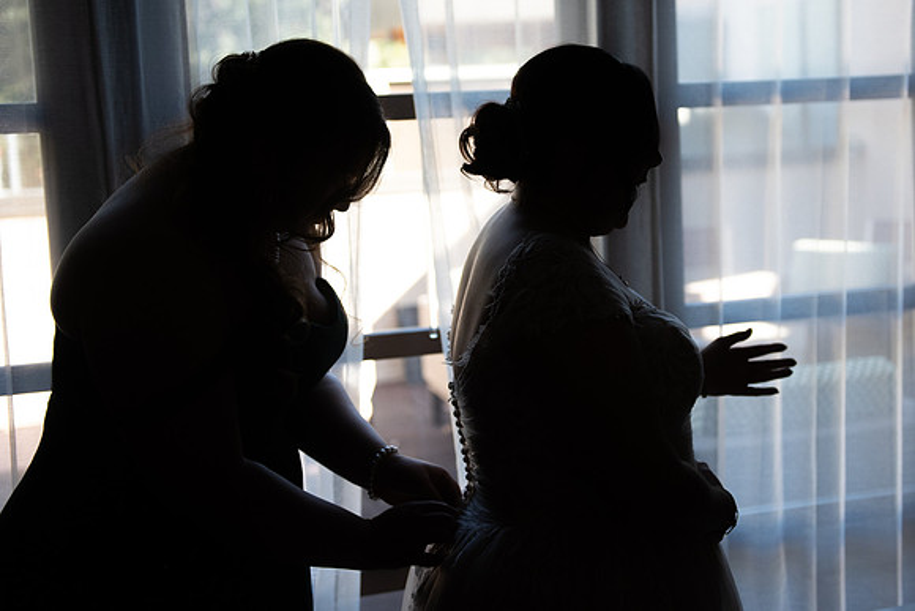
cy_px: 251
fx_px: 1440
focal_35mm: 57
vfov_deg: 23.9
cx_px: 540
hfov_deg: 35.2
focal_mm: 48
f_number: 2.8
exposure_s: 1/1000
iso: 1000
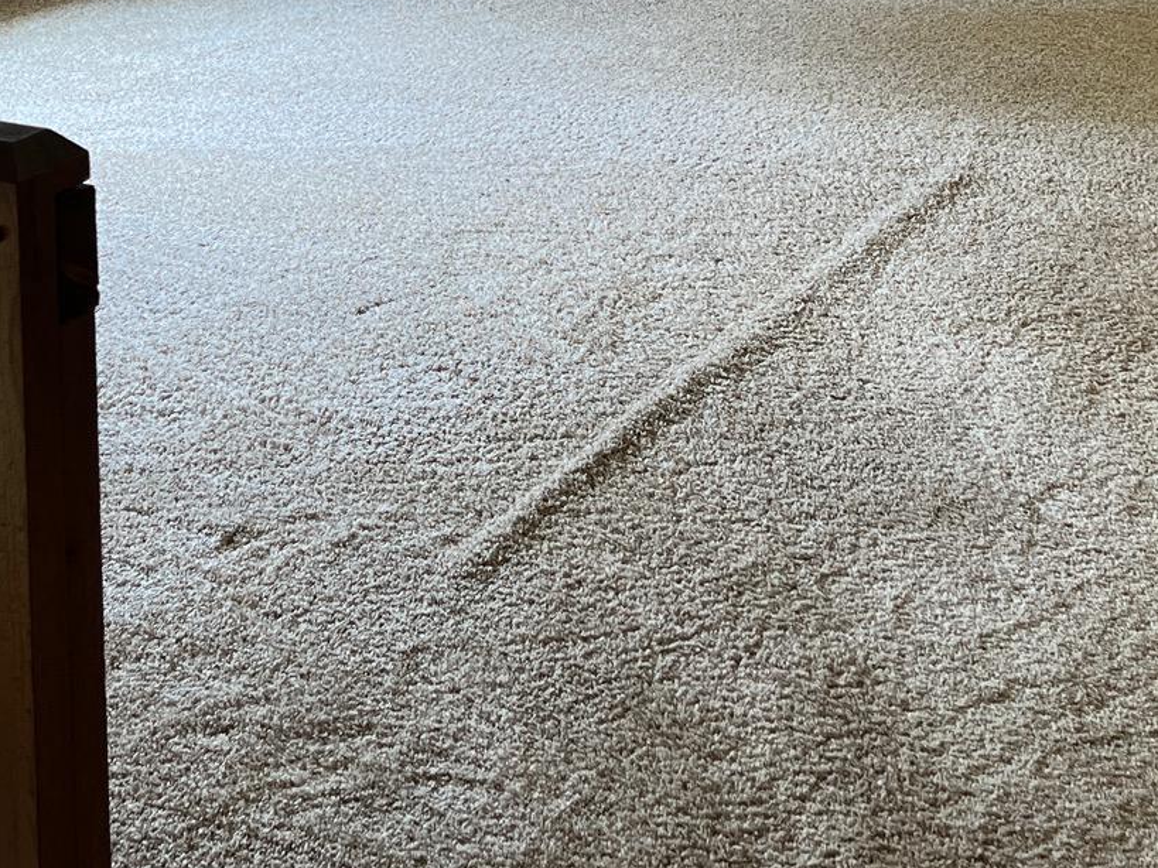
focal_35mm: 65
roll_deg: +0.5
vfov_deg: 21.1
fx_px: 2174
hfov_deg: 29.8
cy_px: -158
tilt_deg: -10.1
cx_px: 563
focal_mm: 5.7
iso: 100
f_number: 1.5
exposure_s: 1/120
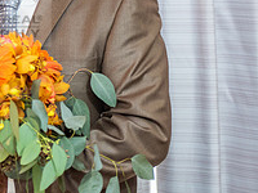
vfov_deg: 7.8
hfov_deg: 10.2
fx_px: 1416
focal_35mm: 190
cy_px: 16
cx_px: -66
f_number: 2.8
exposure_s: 1/100
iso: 320
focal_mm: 60
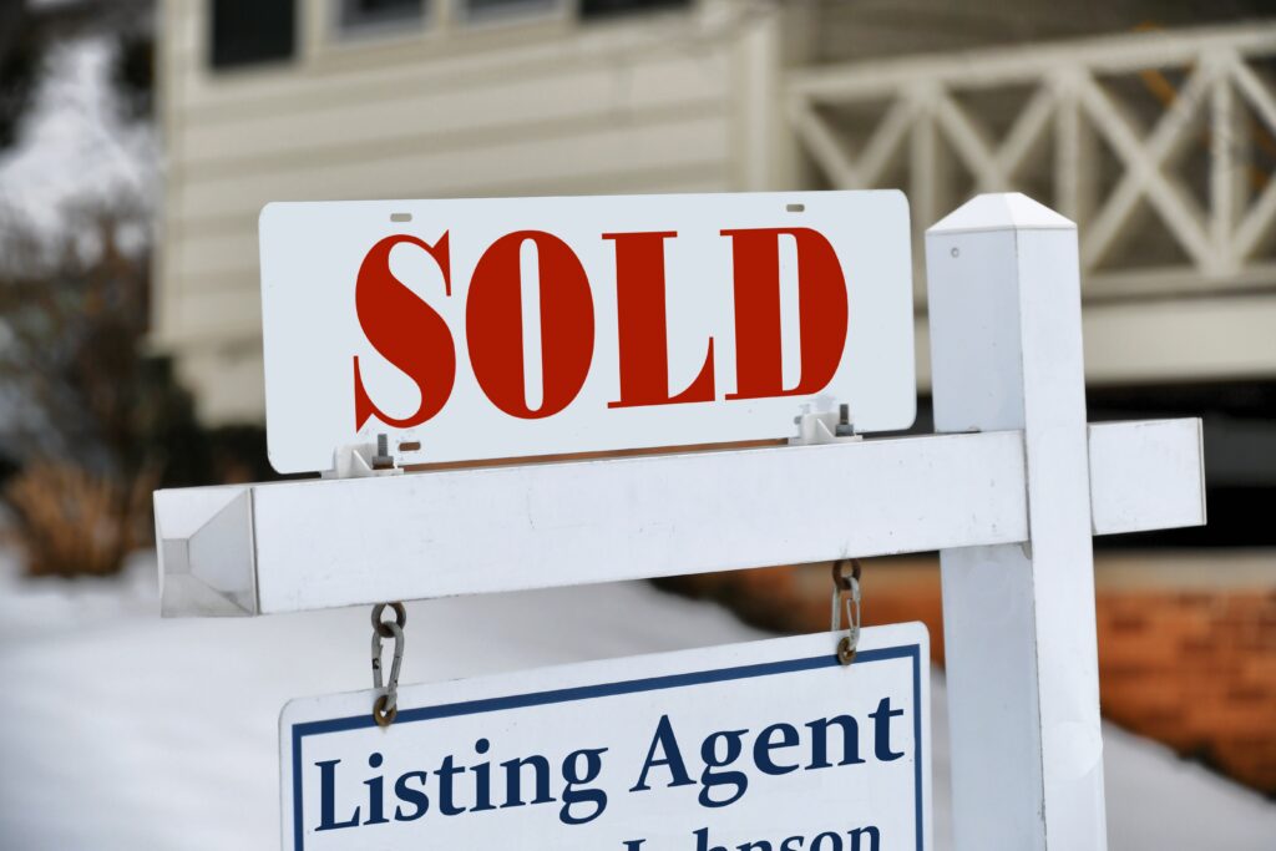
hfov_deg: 12.5
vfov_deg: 8.3
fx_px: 5849
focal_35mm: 165
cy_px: 426
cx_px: 638
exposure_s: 1/1600
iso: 320
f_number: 7.1
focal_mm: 110
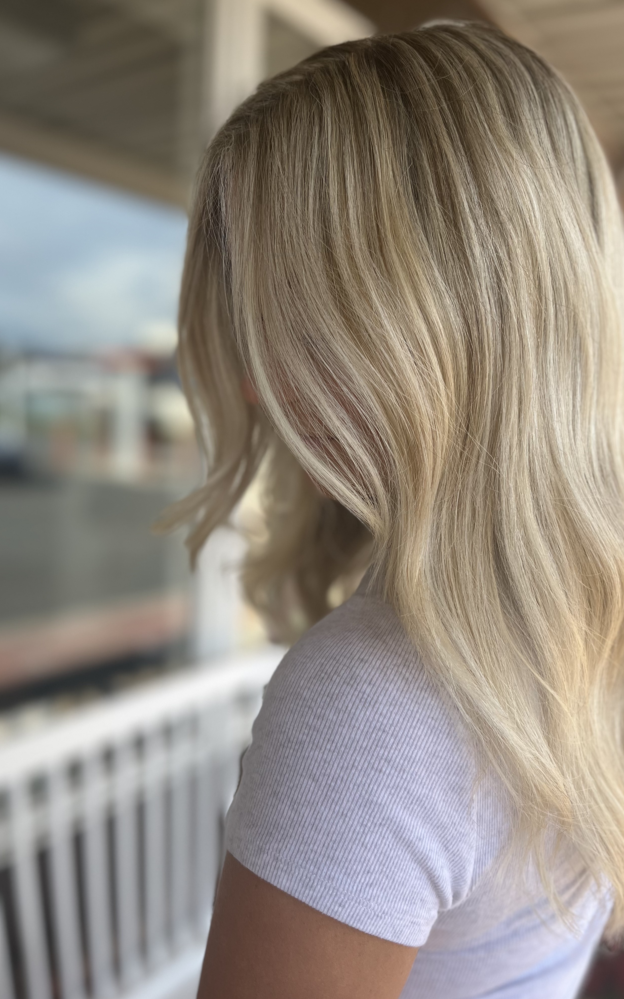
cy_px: 502
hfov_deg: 44.3
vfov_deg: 66.5
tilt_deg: -8.0
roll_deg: -3.6
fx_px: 762
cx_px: 375
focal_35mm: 28
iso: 50
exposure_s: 1/967
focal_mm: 5.1
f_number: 1.6
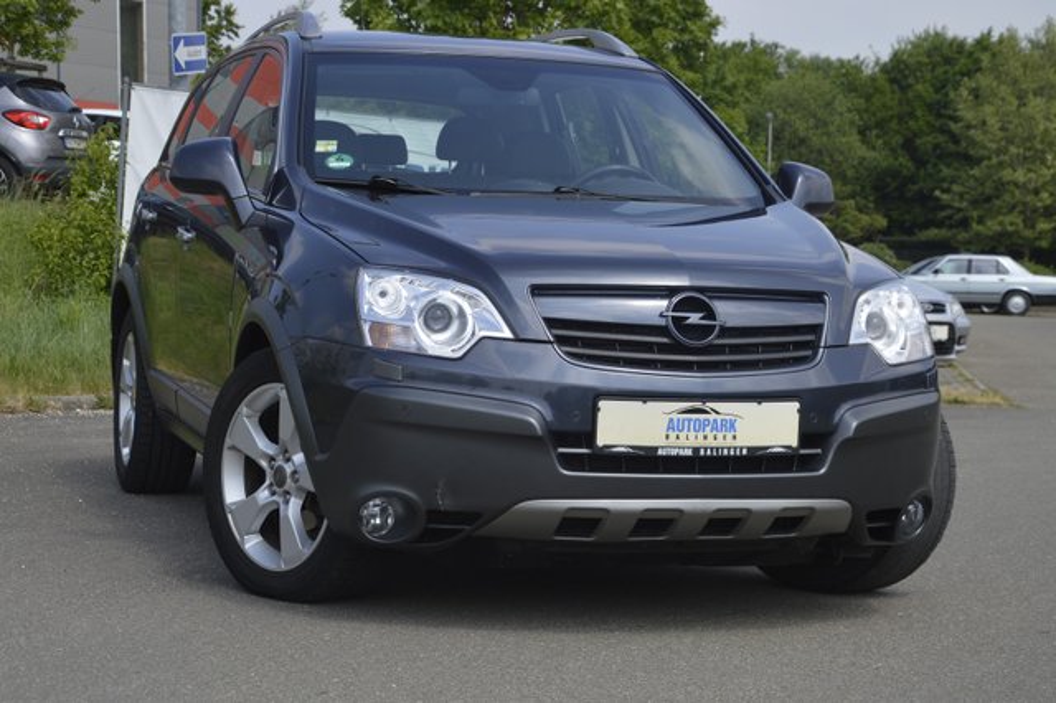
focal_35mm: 78
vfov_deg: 17.5
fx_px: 2287
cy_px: 352
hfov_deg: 26.0
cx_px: 528
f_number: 8
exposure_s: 1/250
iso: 100
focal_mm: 52
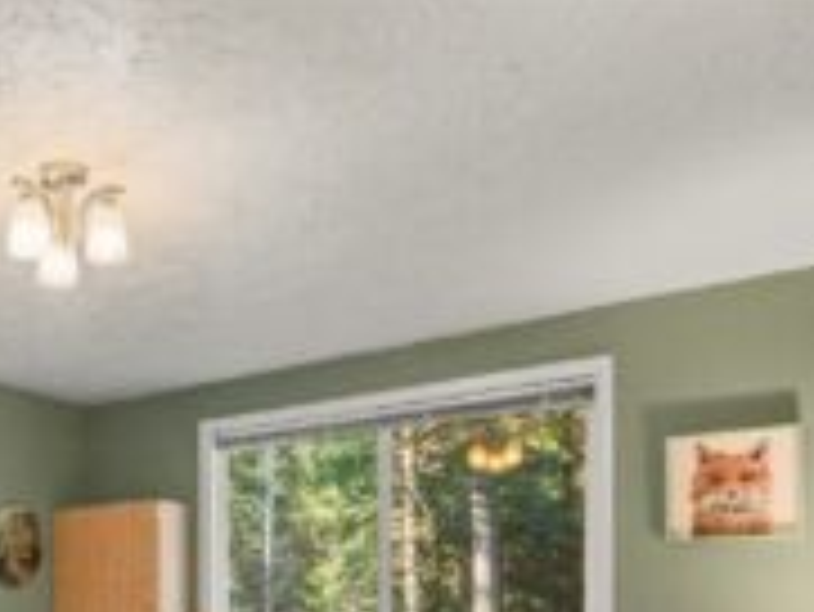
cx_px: 90
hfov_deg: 48.6
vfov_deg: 38.1
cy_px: 583
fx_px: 800
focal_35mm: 34
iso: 2200
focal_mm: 16
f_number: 11
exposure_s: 1/30
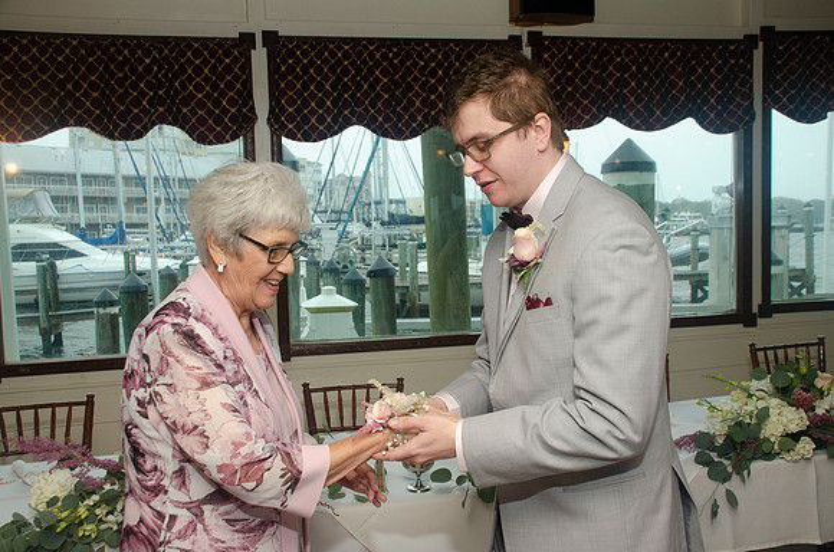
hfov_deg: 57.3
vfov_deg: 39.8
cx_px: 417
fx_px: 763
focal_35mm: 33
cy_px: 276
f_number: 5.6
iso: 400
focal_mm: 22
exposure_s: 1/80
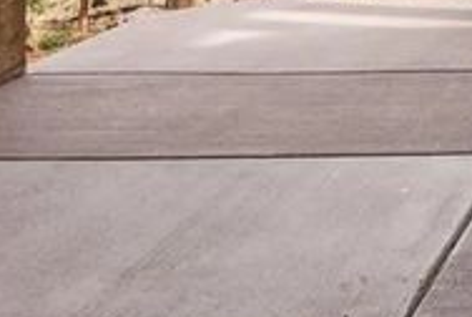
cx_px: 781
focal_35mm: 87
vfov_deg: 13.8
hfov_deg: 19.2
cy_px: -279
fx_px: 1142
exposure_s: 1/25
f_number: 8
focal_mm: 16
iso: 200
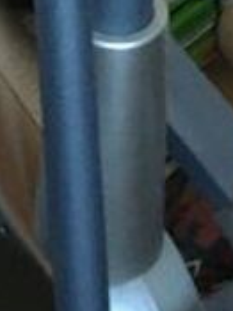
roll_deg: +2.8
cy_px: -623
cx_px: -27
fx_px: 1986
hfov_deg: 6.7
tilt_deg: -13.9
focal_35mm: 221
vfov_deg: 7.8
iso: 250
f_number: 2.2
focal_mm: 4.15
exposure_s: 1/33
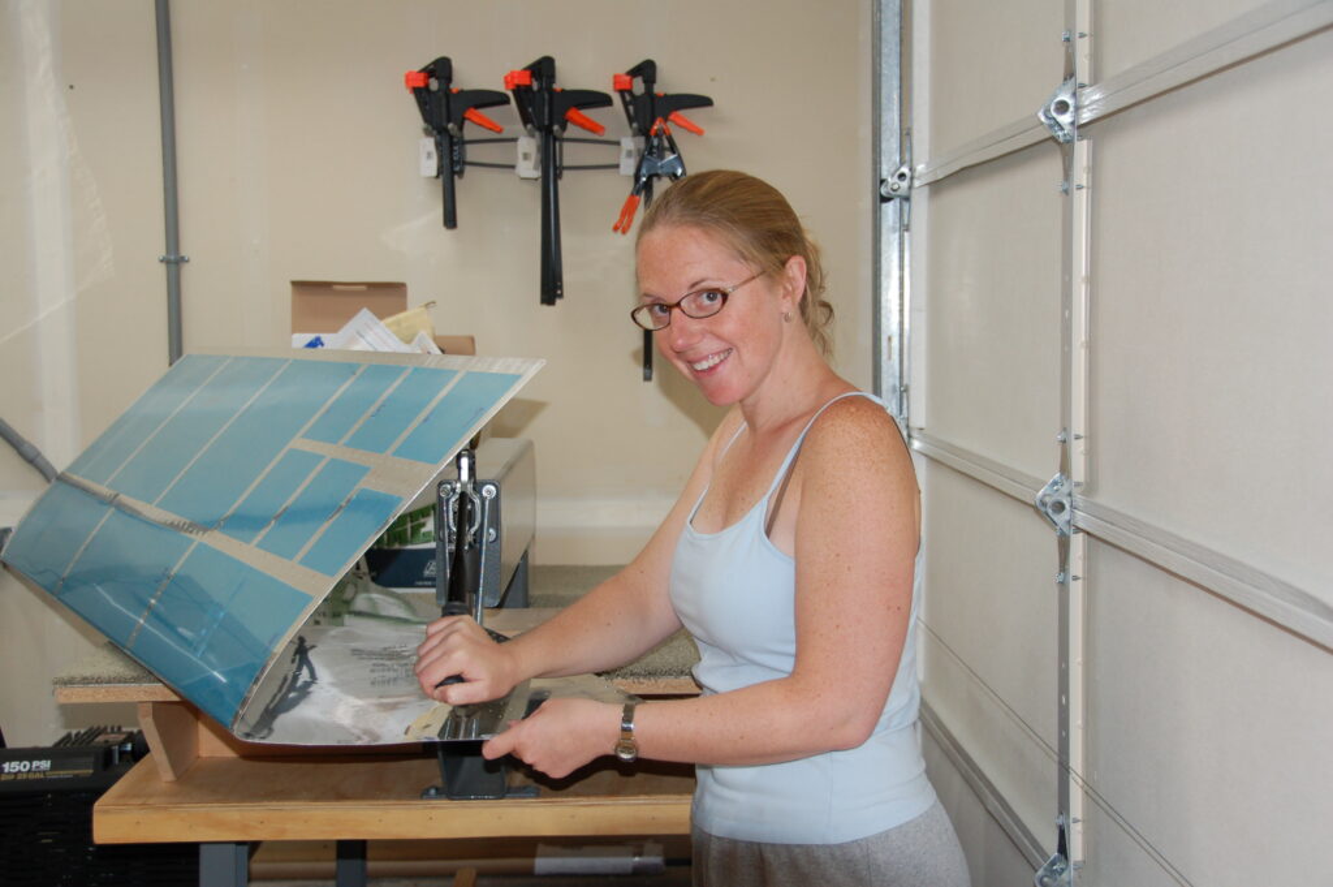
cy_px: 444
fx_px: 1942
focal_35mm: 52
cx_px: 666
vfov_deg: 25.7
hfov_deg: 37.9
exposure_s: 1/60
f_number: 4.2
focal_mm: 35
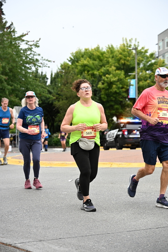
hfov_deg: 19.2
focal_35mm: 71
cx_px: 84
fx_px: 497
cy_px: 126
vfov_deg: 28.4
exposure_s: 1/800
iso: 1600
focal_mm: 71
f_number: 4
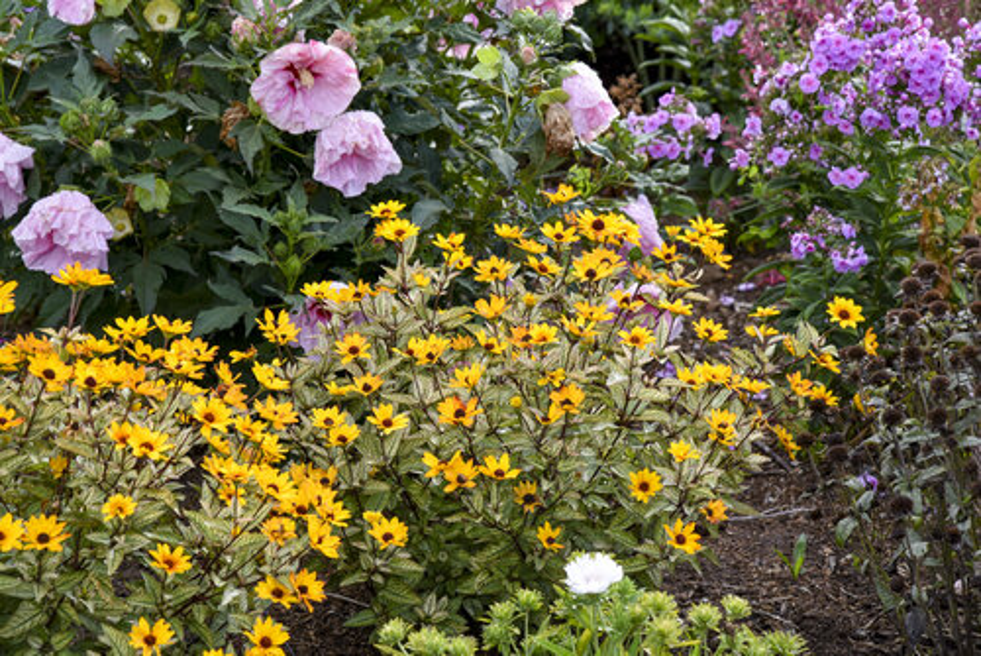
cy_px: 328
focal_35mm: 120
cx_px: 490
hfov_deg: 17.1
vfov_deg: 11.4
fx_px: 3272
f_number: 8
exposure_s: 1/250
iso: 400
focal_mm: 120
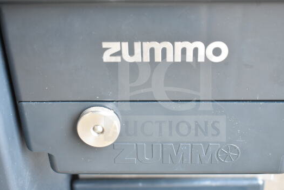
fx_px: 442
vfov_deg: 24.2
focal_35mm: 56
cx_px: 165
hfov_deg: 35.6
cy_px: 98
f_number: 4.5
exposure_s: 1/50
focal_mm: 32
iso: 1800
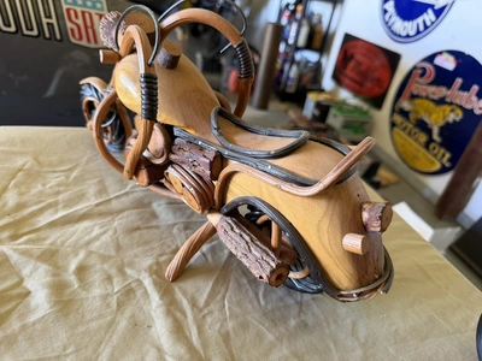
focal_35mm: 24
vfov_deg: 56.8
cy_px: 180
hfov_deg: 71.6
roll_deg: -11.0
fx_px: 334
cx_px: 241
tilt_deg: -30.3
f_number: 1.78
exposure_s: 1/61
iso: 200
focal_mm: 6.76
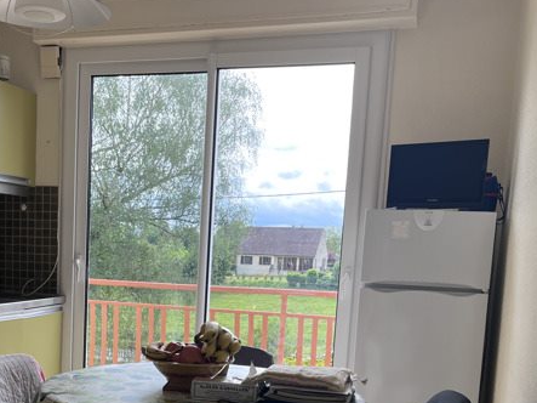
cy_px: 337
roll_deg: -2.0
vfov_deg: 29.9
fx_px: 729
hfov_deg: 39.9
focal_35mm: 47
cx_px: 171
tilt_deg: -7.2
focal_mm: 5.1
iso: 50
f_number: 1.6
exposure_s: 1/668
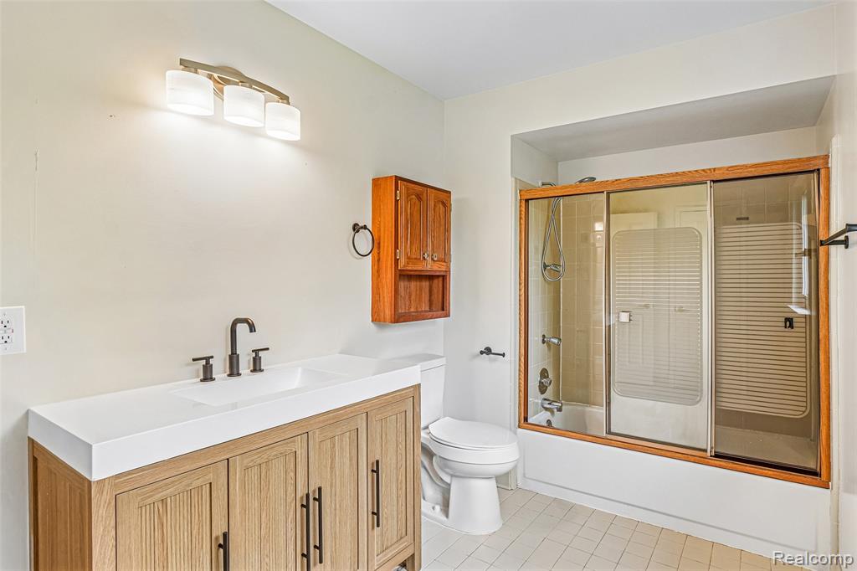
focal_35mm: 18
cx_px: 428
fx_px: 428
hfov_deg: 90.0
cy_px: 286
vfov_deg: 67.3
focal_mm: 12
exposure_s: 1/30
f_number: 8
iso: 320
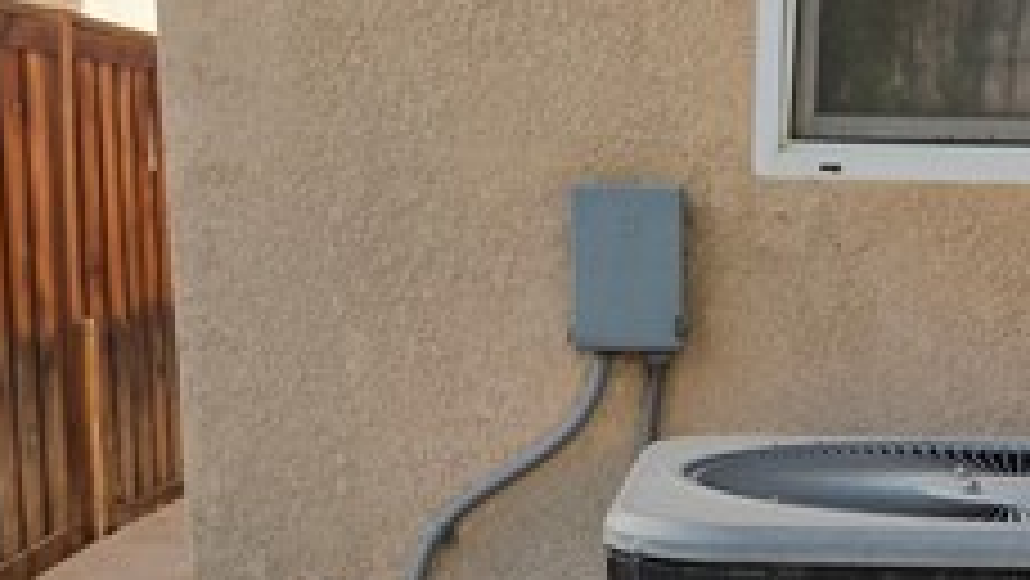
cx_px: 706
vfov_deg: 16.2
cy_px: 782
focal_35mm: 70
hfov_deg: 29.9
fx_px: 1912
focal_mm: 6.5
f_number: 1.4
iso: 64
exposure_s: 1/3018
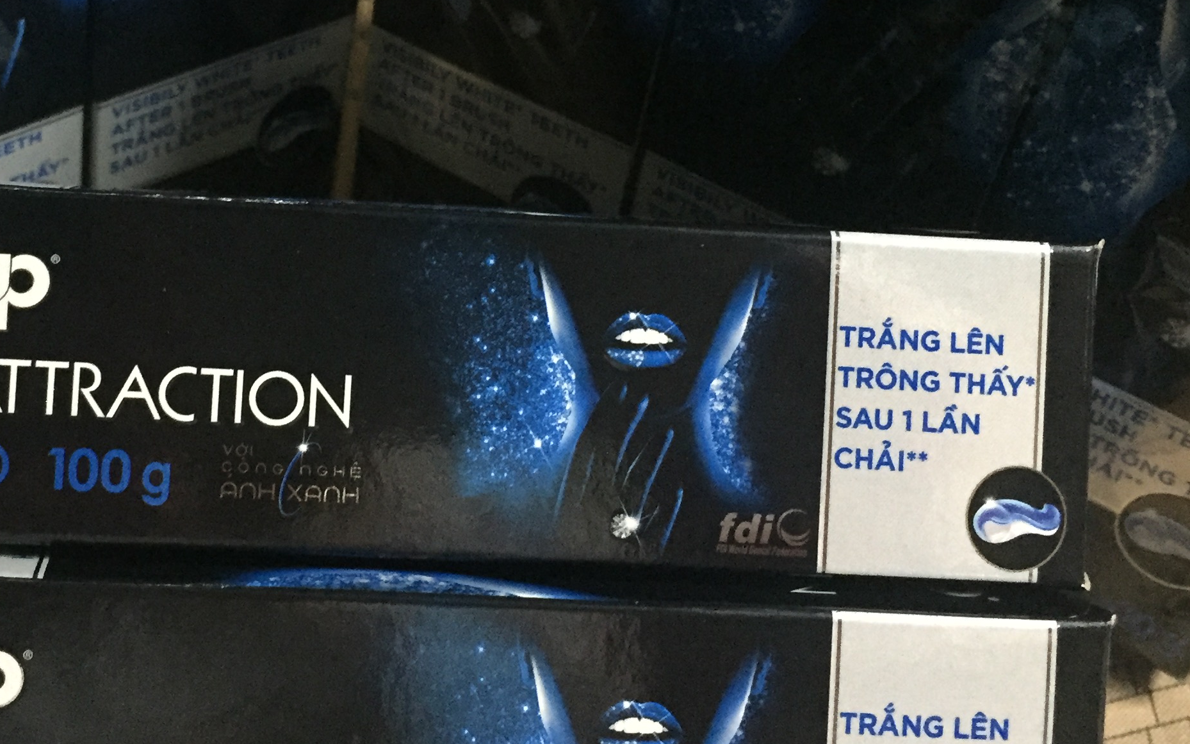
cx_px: 380
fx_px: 1751
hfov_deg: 37.1
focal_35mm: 54
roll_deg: -10.0
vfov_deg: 23.7
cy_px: 180
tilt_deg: -39.7
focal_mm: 4.15
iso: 800
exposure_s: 1/17
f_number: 2.2
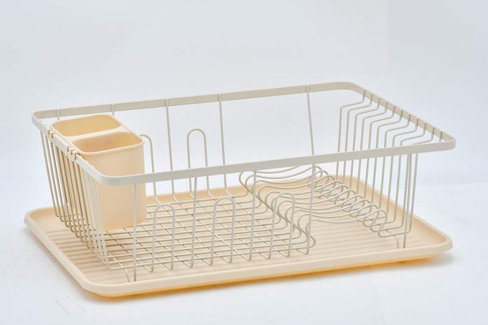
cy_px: 162
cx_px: 244
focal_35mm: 157
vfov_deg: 8.7
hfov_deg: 13.1
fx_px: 2128
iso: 100
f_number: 13
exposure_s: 1/30
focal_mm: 105
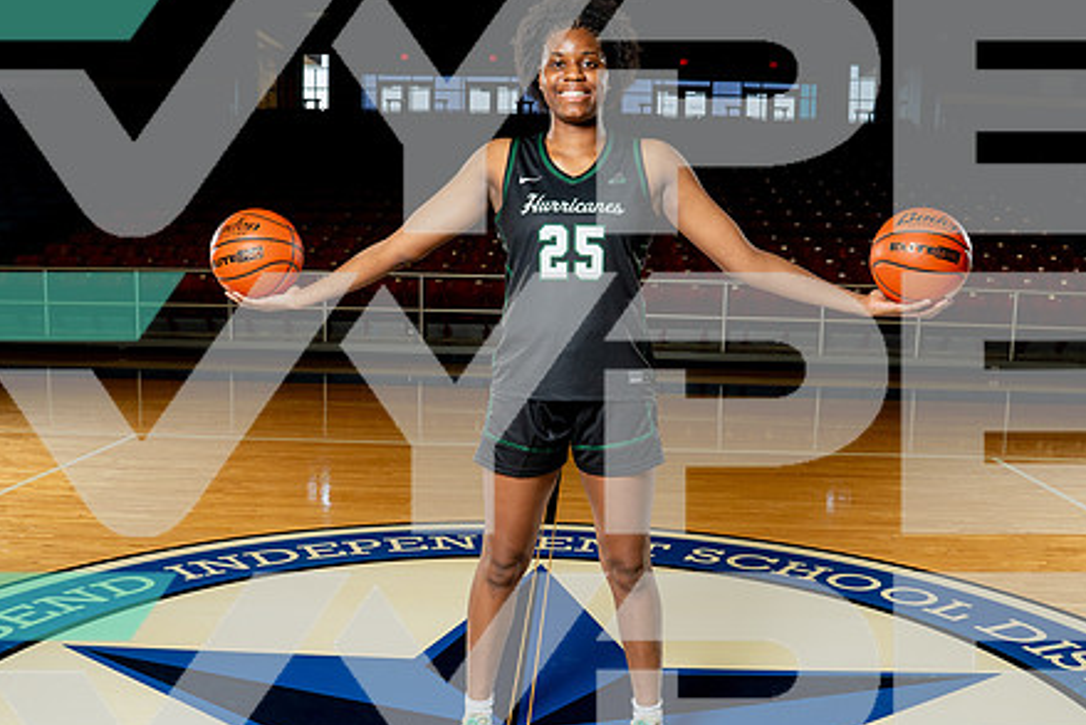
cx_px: 557
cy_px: 405
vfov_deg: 35.9
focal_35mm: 37
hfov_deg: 51.9
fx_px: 1116
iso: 640
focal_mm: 28
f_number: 5.6
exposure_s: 1/250
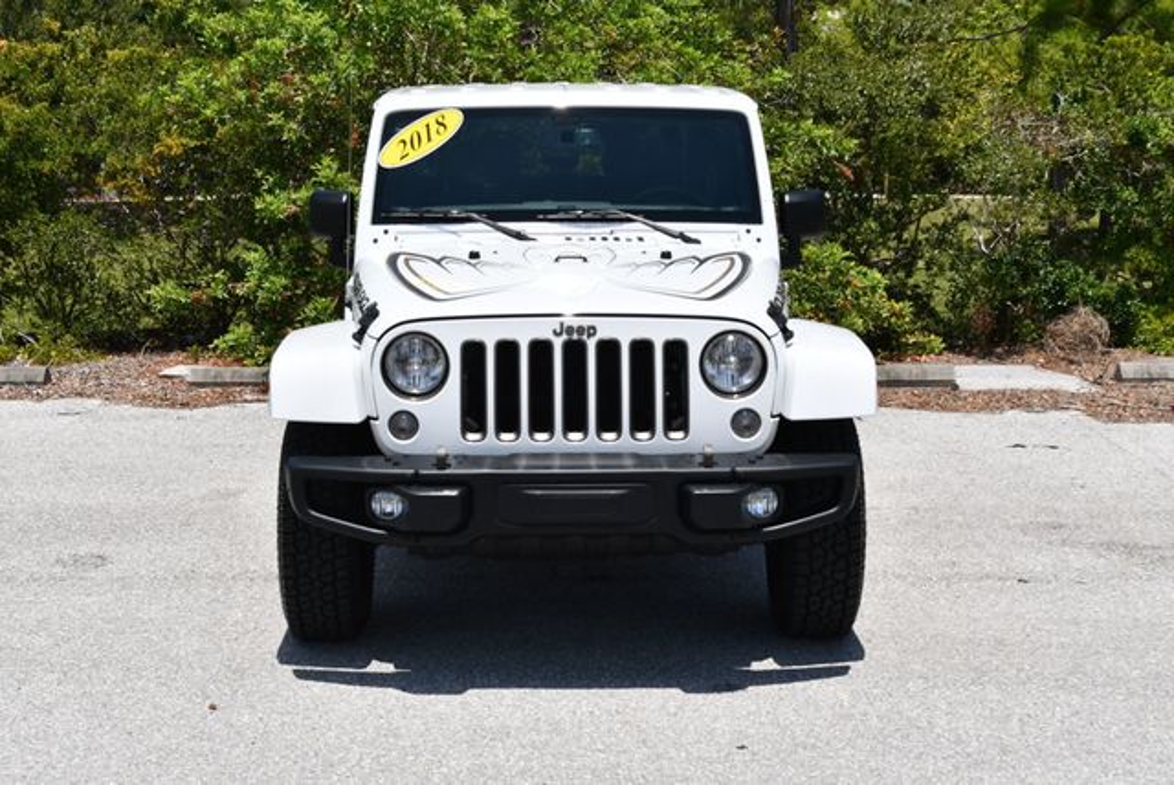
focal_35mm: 60
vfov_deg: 22.7
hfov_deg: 33.4
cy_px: 392
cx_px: 587
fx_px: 1958
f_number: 9
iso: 100
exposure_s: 1/320
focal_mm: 30
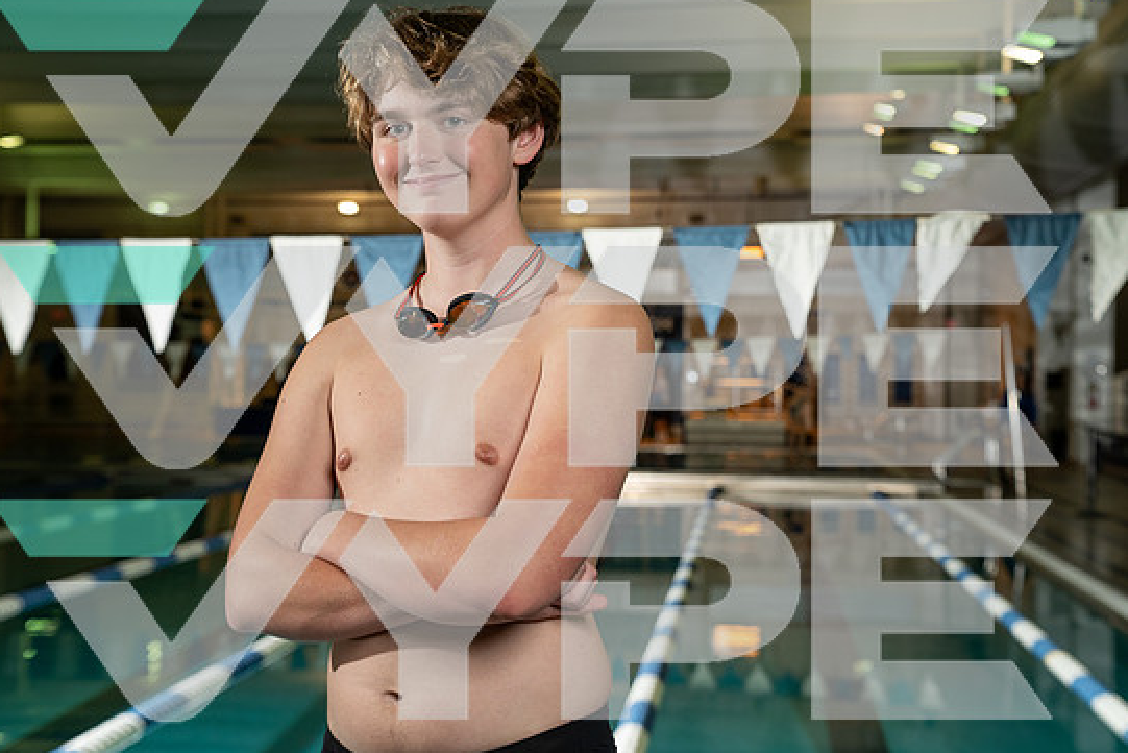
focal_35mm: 59
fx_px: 1849
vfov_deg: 23.0
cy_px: 358
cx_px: 528
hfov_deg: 33.9
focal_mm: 55
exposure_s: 1/250
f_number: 4.5
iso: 640
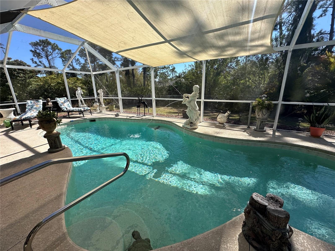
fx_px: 135
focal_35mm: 14
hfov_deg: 102.1
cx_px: 168
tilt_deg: -15.6
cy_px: 126
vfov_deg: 85.7
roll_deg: +1.1
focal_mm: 2.22
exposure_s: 1/831
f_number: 2.2
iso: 50
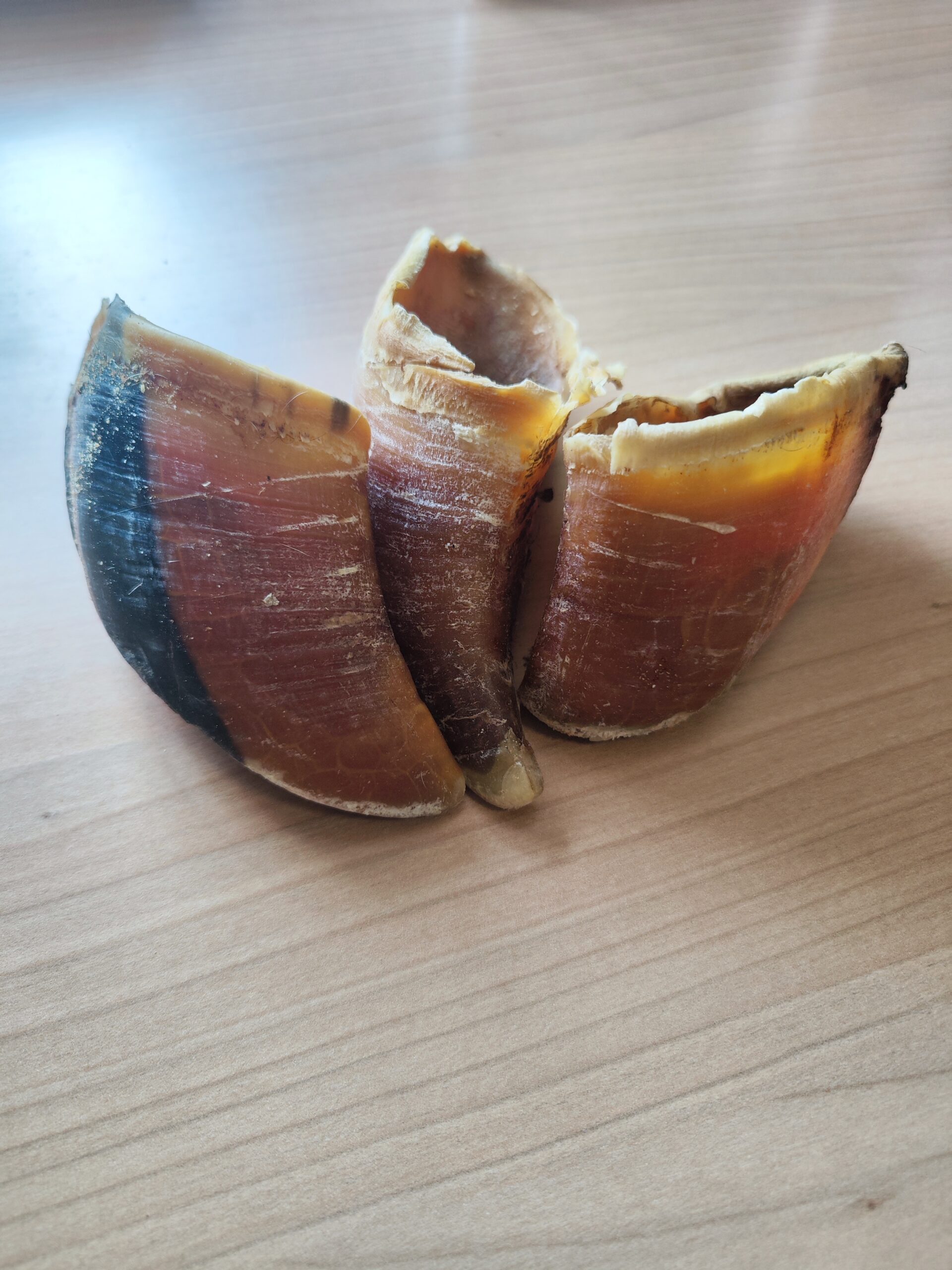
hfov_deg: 56.8
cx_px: 476
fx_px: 880
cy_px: 635
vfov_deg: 71.6
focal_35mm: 24
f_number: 1.9
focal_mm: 6.92
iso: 83
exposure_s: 1/100
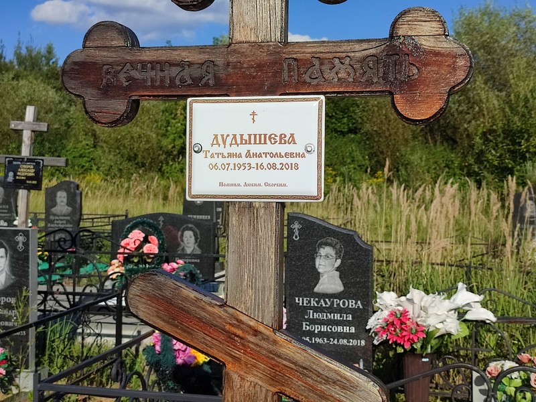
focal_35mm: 25
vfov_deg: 54.9
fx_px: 387
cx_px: 268
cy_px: 201
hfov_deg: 69.4
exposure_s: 1/1265
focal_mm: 6.04
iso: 50
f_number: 1.9
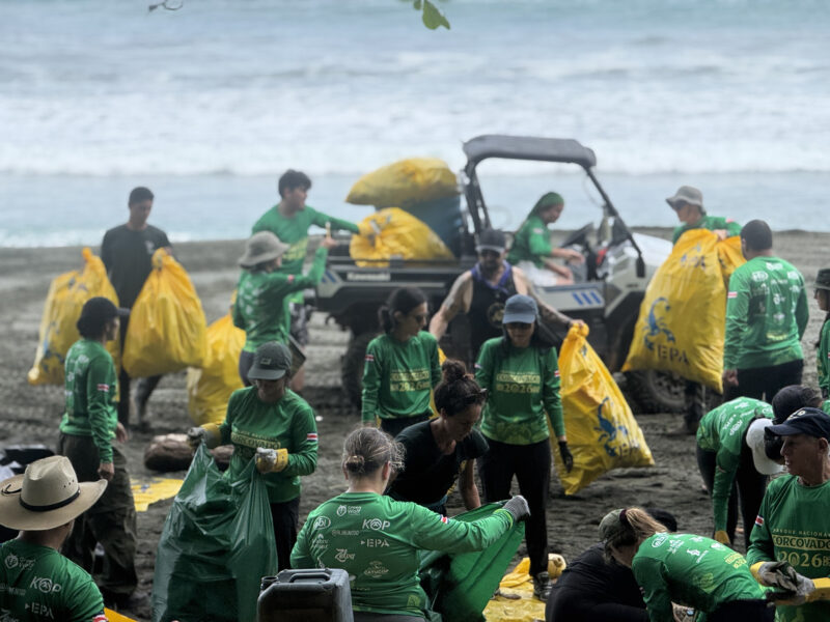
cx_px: 415
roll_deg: +0.7
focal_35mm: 120
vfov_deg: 12.3
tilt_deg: -7.9
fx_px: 2877
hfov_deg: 16.4
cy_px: 311
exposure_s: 1/830
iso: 50
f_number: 2.8
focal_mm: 15.66
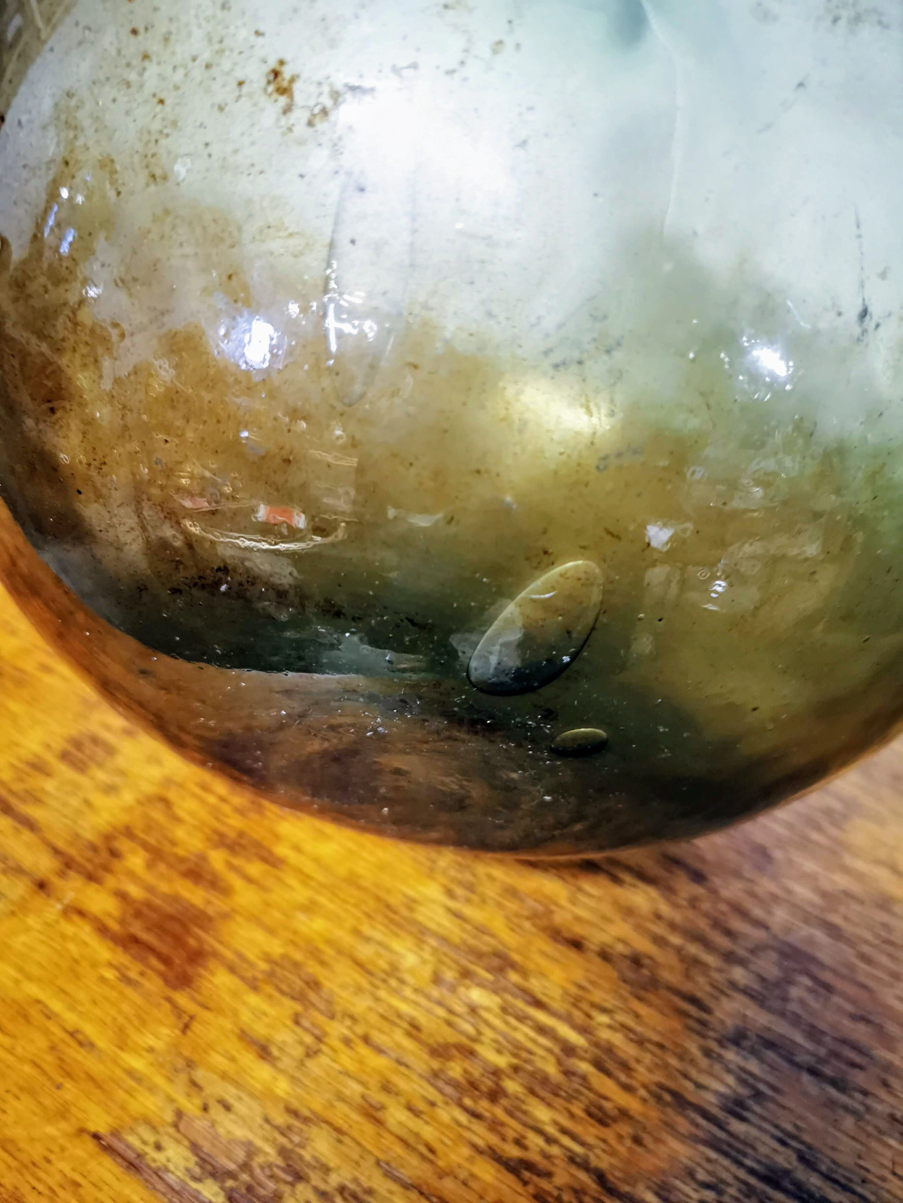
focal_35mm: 27
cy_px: 602
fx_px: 939
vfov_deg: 65.3
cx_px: 452
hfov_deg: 51.4
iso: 500
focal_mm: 5.56
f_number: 1.6
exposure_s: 1/33.3
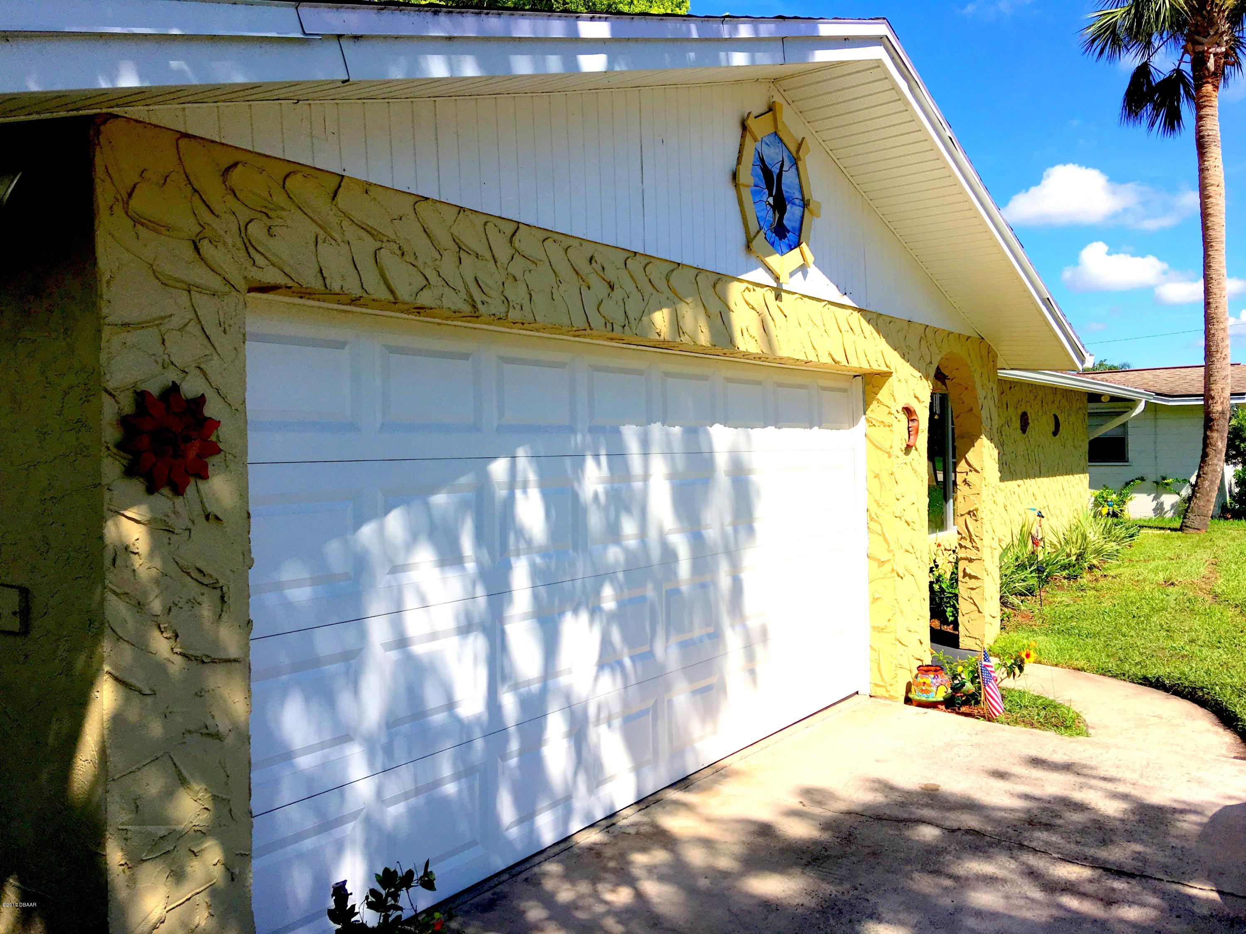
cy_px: 467
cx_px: 623
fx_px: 1044
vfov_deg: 48.2
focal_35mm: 29
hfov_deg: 61.7
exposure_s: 1/2653
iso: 25
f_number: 2.2
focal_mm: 4.15
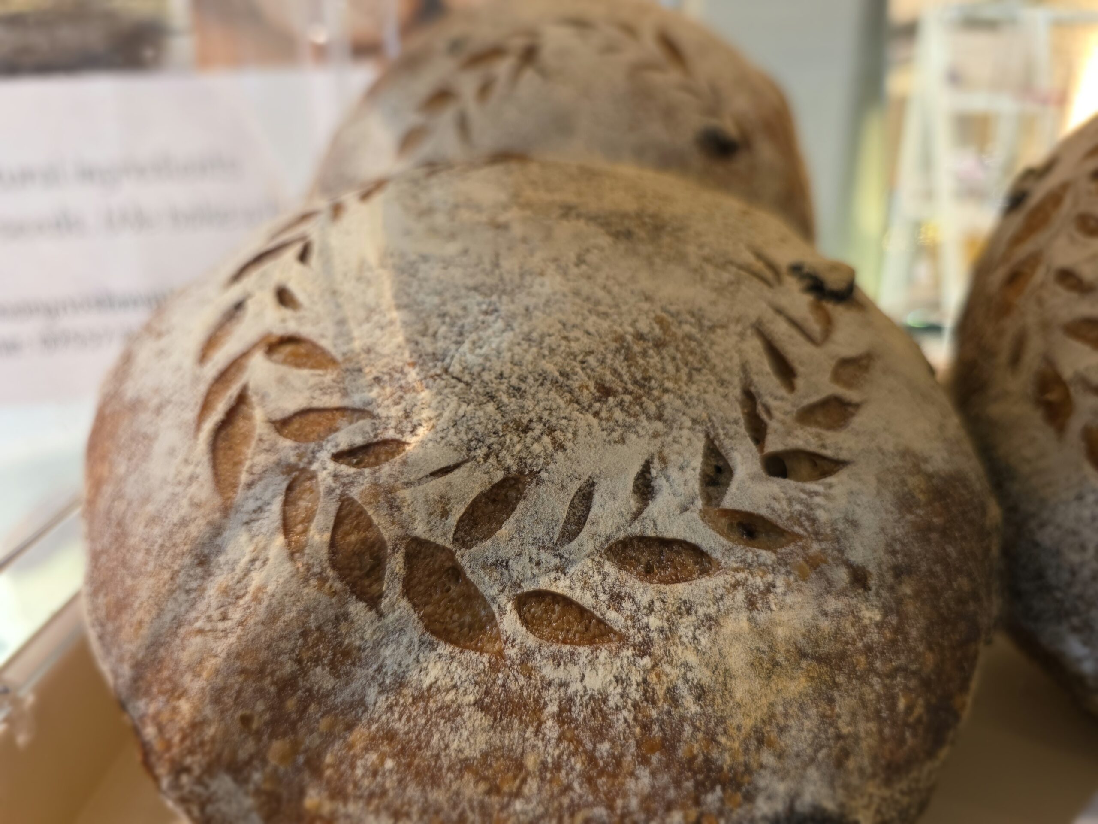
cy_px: 412
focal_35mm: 23
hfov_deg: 73.9
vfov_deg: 58.9
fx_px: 730
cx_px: 549
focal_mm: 6.3
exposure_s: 1/50
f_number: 1.7
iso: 200
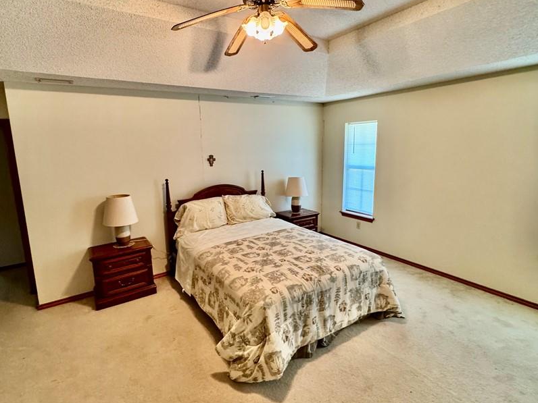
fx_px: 280
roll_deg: +1.6
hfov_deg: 87.6
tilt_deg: -9.5
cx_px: 248
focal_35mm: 18
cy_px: 190
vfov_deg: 71.5
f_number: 2.2
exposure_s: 1/60
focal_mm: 2.22
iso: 320
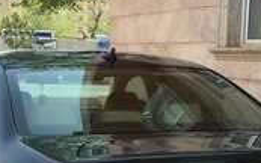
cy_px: 196
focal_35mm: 88
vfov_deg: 14.4
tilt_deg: -12.8
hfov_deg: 23.6
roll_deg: -0.5
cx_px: 119
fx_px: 626
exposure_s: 1/472
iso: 25
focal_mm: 4.15
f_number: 2.2
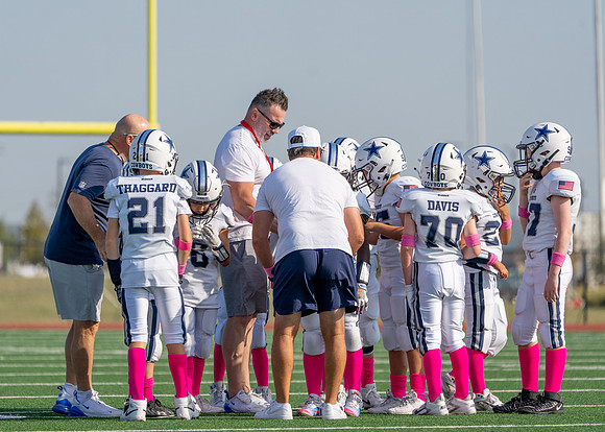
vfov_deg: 4.0
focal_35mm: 358
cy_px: 216
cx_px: 302
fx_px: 6156
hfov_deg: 5.6
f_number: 5.6
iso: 125
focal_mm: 342
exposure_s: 1/1600
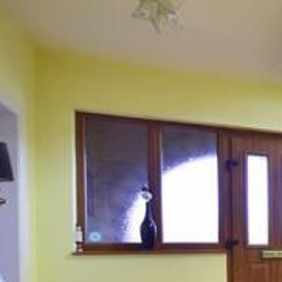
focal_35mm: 46
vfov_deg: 34.9
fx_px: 424
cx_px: 469
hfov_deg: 24.1
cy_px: 249
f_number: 4
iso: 200
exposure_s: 1/60
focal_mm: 10
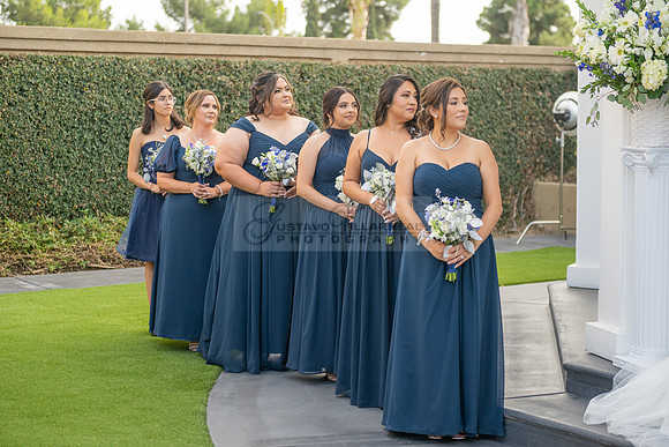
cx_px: 334
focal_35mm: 70
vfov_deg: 19.5
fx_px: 1301
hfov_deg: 28.8
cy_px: 224
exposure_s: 1/800
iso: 400
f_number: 2.8
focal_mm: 70
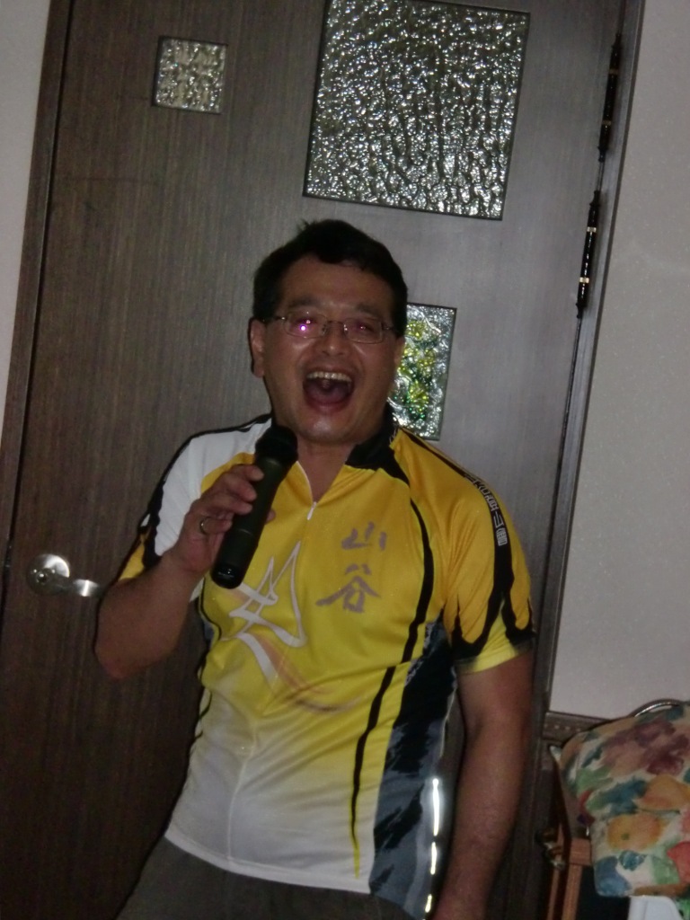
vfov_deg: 18.5
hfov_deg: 14.0
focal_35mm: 106
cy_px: 460
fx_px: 2817
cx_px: 345
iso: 400
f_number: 5.9
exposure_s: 1/40
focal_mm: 18.9
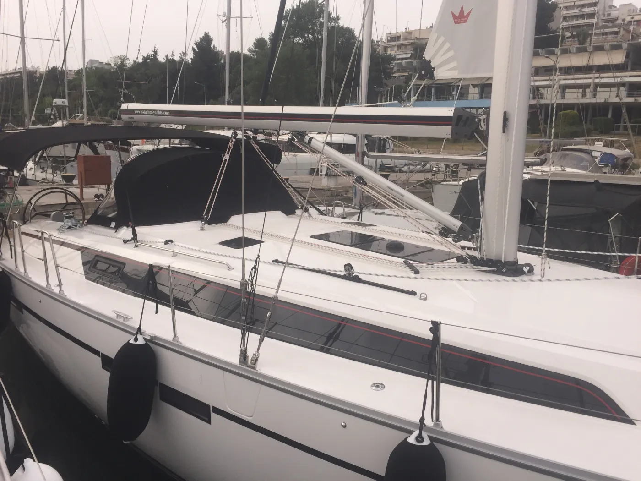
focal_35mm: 29
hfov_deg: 61.7
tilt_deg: -11.1
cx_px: 320
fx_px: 537
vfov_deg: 48.2
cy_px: 240
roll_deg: -1.7
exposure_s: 1/1883
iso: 32
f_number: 2.2
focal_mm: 4.15
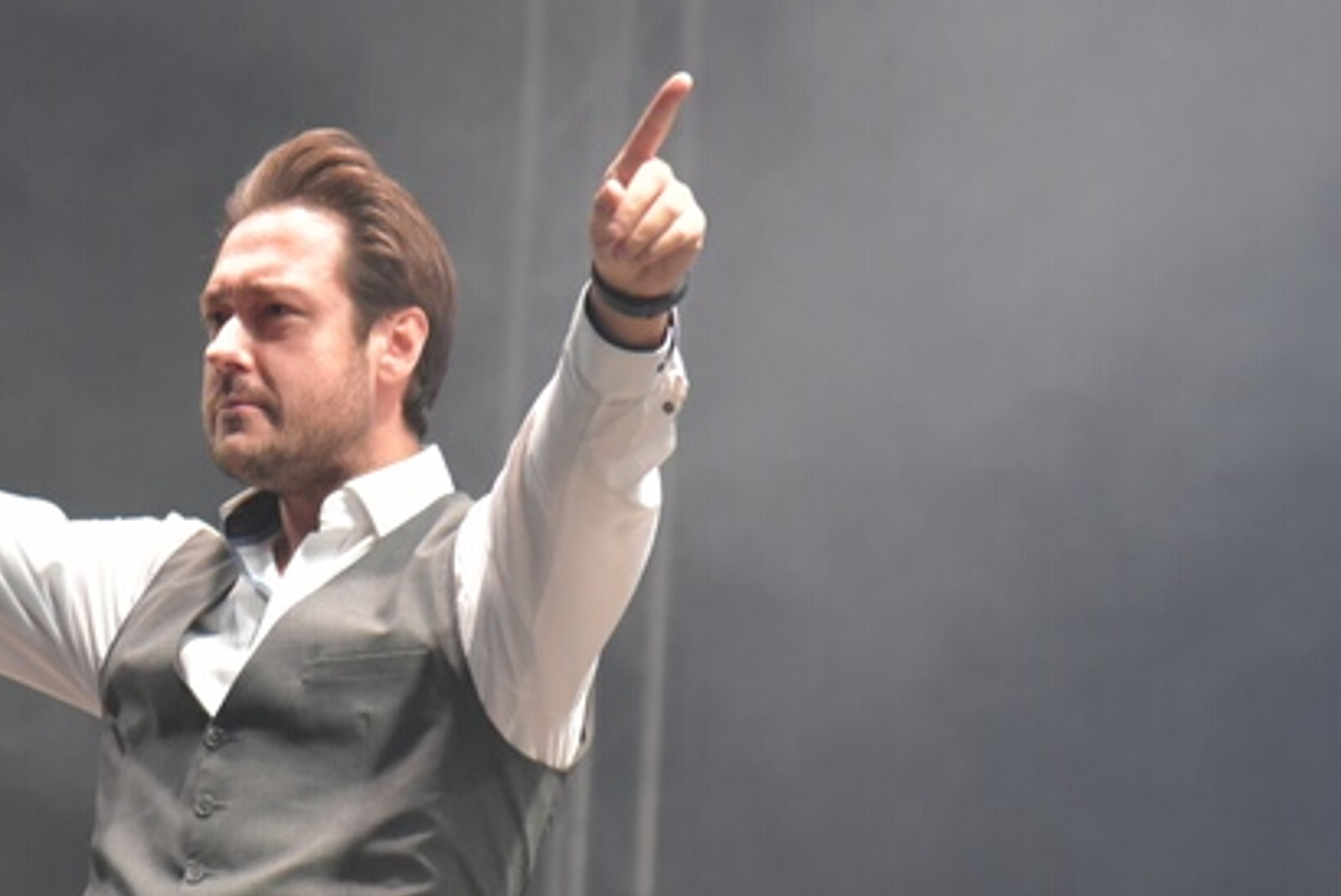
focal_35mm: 234
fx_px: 8722
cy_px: 517
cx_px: 252
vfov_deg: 5.9
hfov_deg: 8.8
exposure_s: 1/100
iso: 5000
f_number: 4
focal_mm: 120
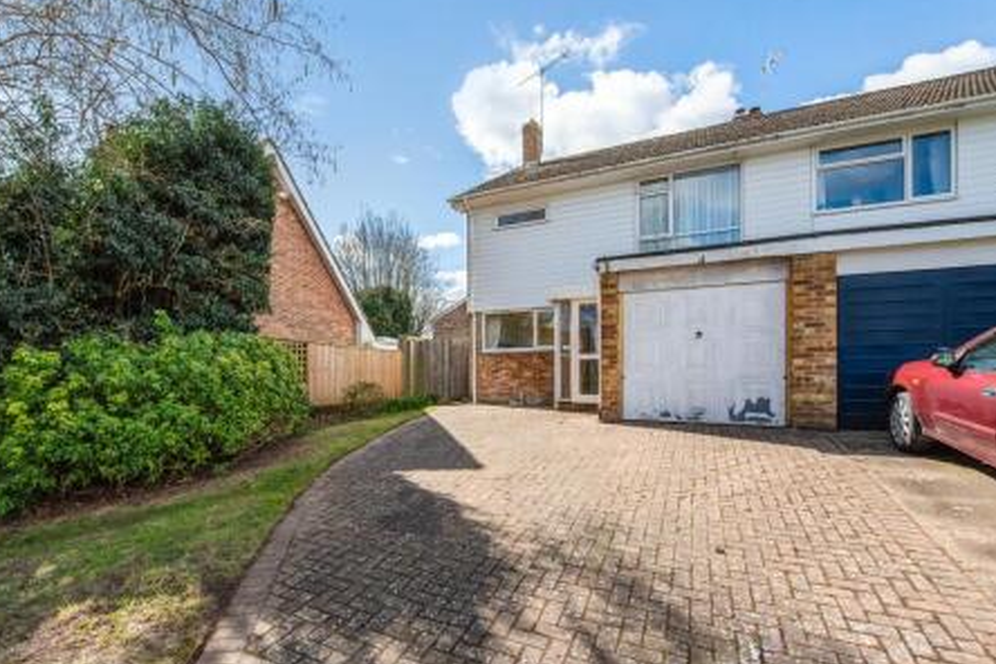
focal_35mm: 15
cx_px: 469
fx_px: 415
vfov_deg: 77.3
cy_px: 322
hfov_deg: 100.3
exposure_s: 1/1600
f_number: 7.1
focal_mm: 14
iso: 400
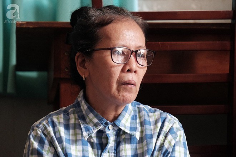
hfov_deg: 10.1
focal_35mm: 203
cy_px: 78
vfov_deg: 6.8
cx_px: 118
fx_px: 1331
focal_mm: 135
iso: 2500
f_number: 5.6
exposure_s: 1/60
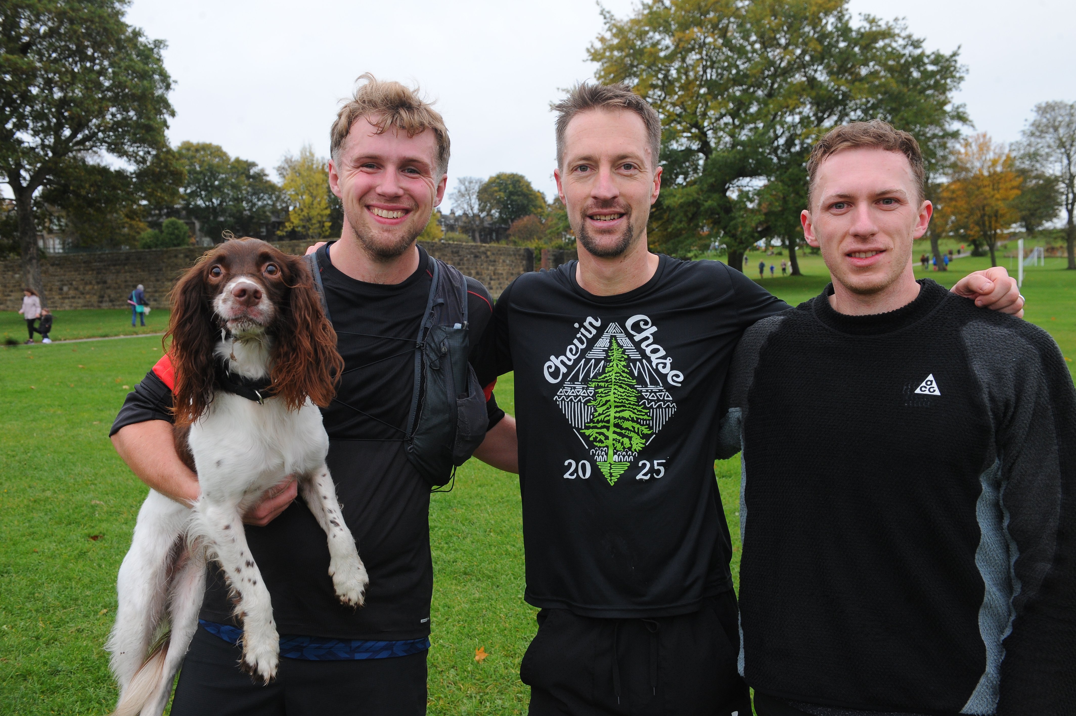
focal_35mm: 32
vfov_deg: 41.1
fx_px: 956
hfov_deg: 58.7
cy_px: 358
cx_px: 538
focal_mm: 32
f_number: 7.1
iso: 1000
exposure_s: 1/100
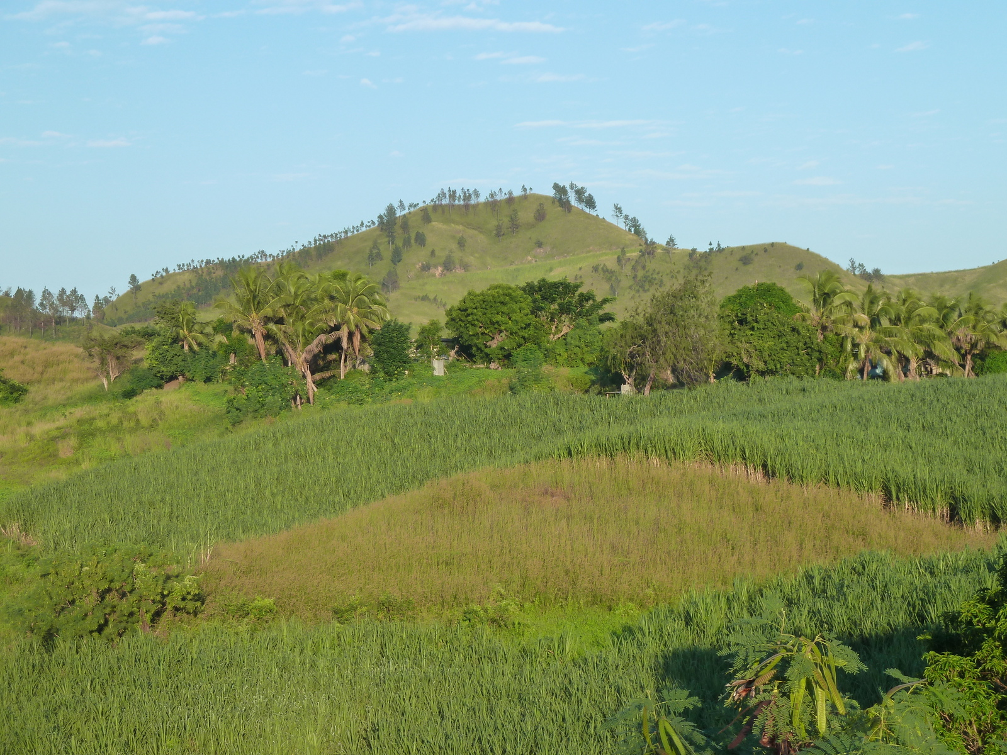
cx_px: 504
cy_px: 378
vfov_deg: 15.4
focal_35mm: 96
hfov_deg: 20.4
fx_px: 2793
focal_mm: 15.8
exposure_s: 1/320
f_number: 4.3
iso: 125
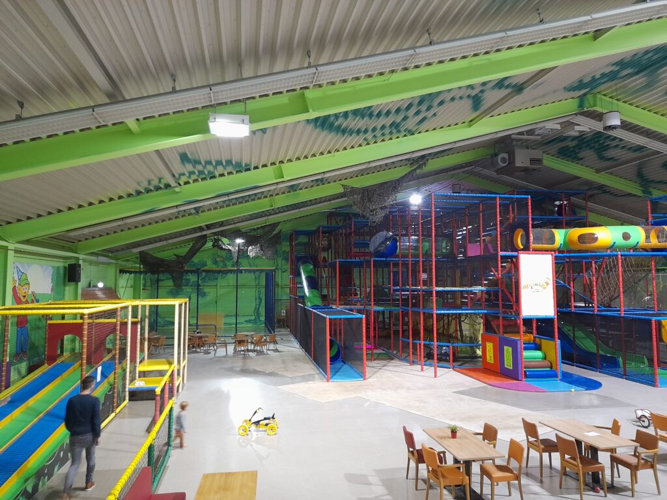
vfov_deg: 54.9
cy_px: 250
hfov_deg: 69.4
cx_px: 334
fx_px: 482
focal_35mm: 25
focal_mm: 4.6
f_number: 2
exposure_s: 1/25
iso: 400
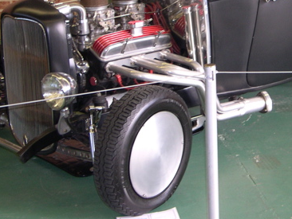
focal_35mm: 83
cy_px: 52
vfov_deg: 17.7
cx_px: 213
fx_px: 701
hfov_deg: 23.3
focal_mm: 8
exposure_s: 1/30
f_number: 2.8
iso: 100
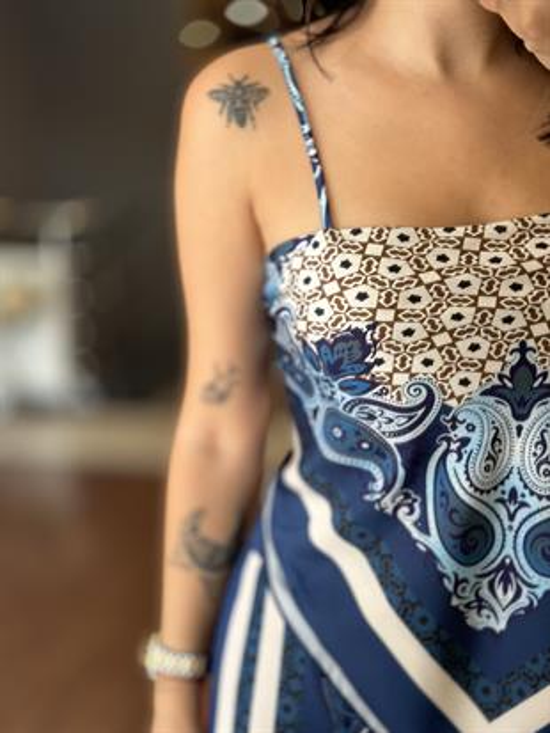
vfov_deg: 39.6
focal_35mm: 48
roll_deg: +9.1
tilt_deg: -43.9
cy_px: 366
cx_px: 275
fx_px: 1016
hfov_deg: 30.3
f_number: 1.78
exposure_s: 1/295
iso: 80
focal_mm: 6.86
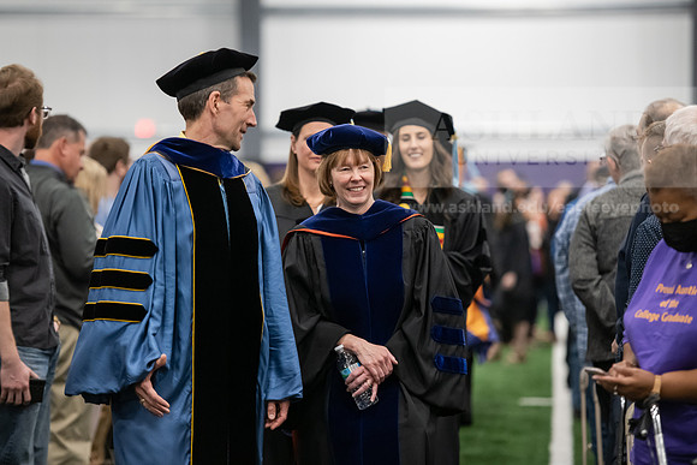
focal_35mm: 165
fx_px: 3195
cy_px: 232
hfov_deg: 12.4
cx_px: 348
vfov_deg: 8.3
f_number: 3.2
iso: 3200
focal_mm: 165
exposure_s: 1/200
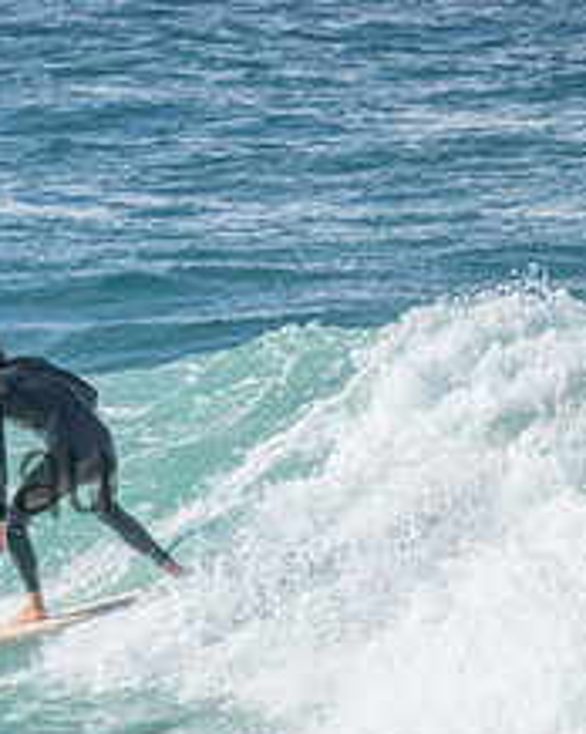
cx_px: -246
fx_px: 43376
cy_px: 436
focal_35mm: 1998
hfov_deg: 0.8
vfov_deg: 1.0
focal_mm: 800
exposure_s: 1/1600
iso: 2000
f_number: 11
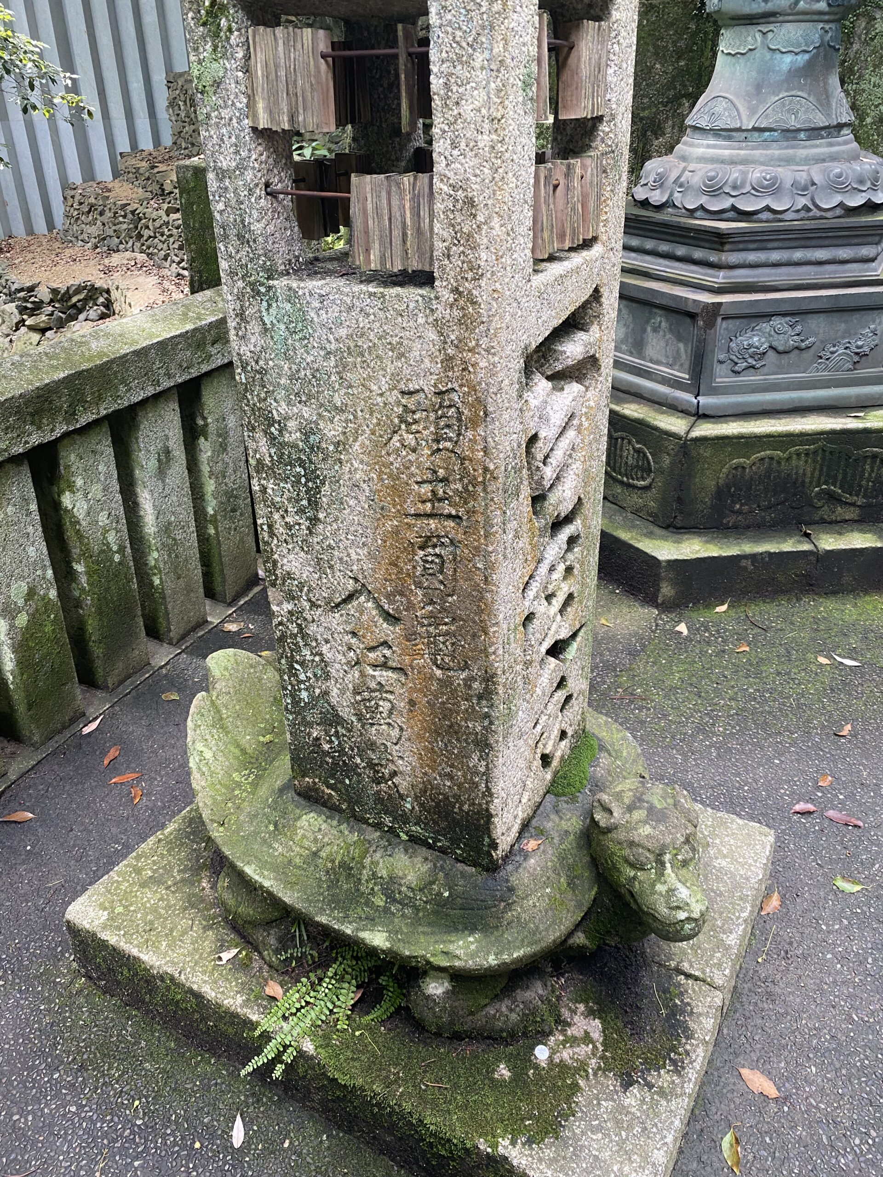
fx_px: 884
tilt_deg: -28.1
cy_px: 588
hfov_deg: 53.1
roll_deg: +1.6
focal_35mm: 26
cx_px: 442
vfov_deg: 67.3
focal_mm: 4.25
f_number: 1.8
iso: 125
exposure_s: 1/76
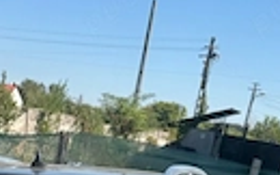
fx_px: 648
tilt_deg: -18.5
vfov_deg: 13.3
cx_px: 28
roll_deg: -9.4
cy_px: 344
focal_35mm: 85
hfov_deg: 23.7
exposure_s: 1/1484
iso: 50
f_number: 1.6
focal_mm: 5.96
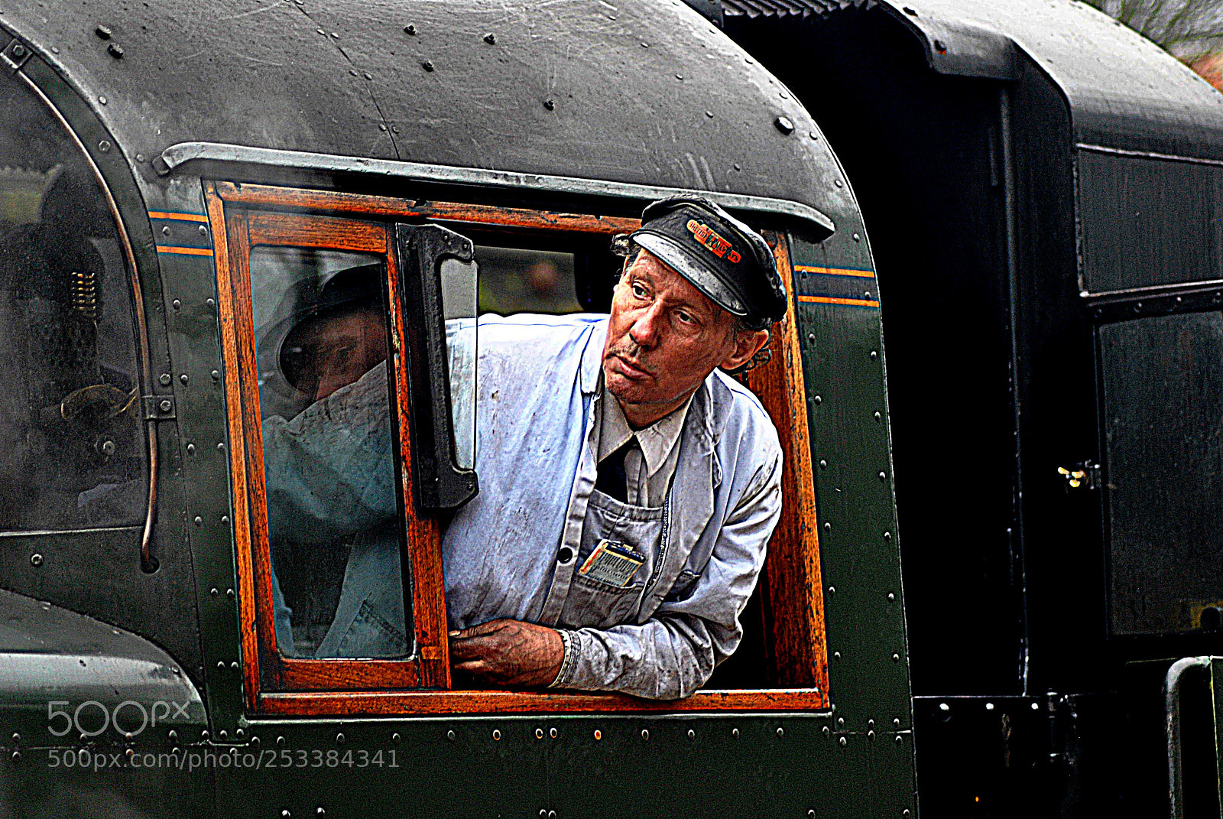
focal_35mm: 150
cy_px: 410
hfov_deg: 13.7
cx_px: 612
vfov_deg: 9.2
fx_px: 5102
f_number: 4
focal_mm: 100
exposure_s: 1/60
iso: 400
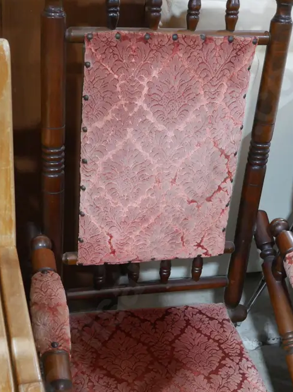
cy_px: 261
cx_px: 148
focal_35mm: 60
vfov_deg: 31.9
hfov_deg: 24.4
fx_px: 678
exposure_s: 1/60
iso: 2000
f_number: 4.1
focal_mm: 19
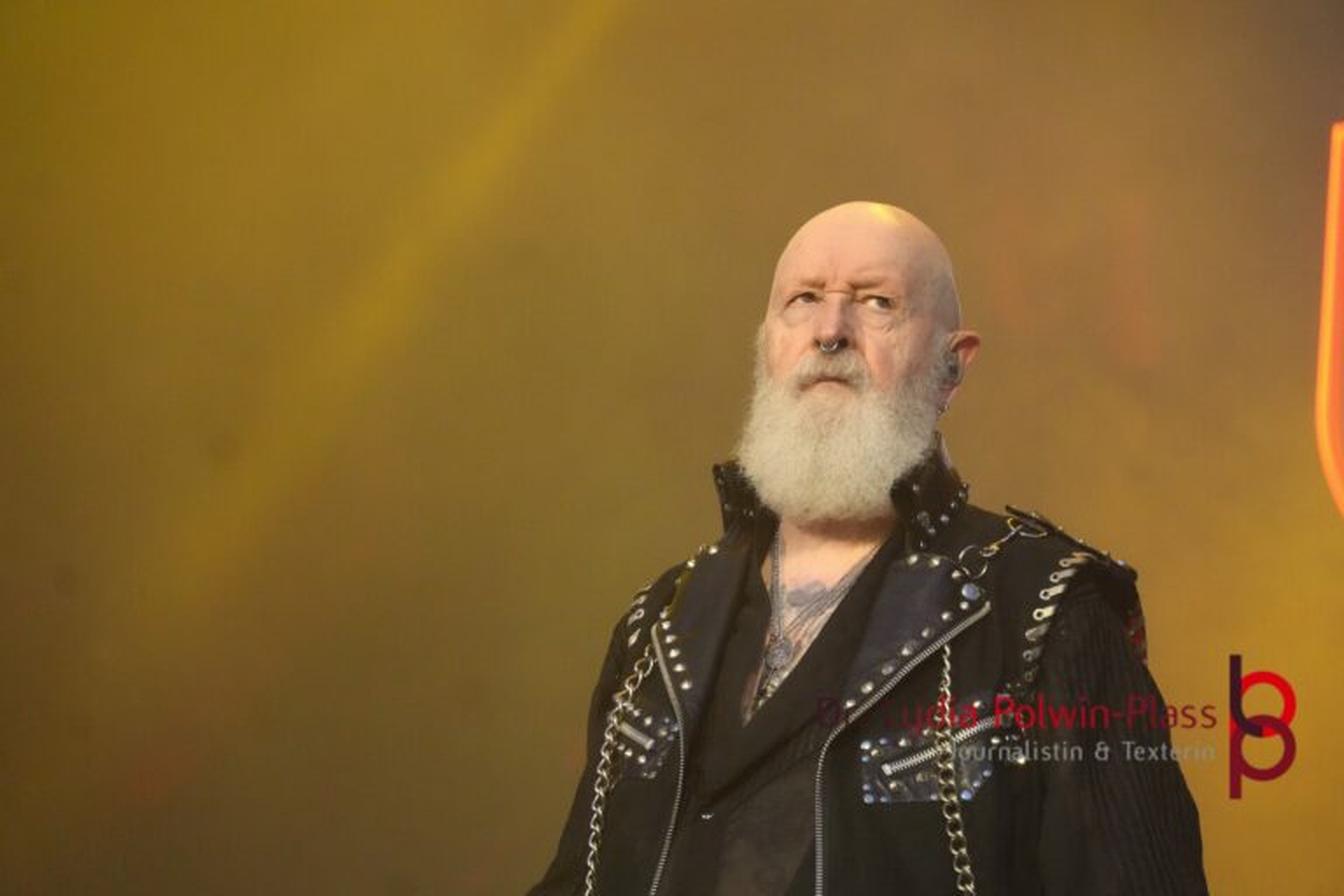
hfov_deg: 10.2
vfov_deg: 6.8
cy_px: 448
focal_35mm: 202
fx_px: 7559
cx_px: 672
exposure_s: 1/250
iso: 6400
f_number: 5.6
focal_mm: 135
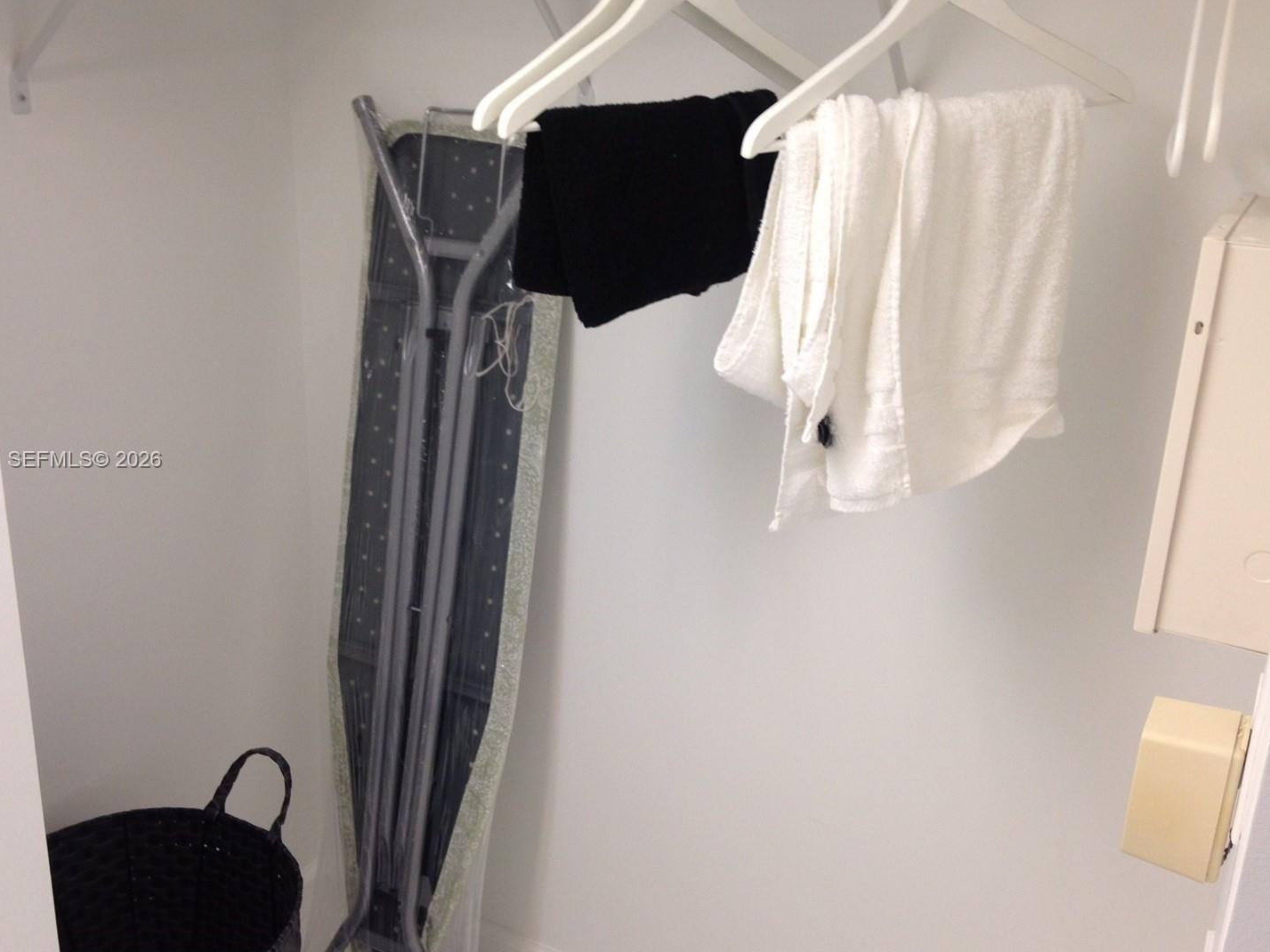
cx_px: 596
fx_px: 1357
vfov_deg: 38.7
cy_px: 461
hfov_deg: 50.1
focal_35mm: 37
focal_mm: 4.12
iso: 64
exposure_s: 1/20
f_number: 2.4
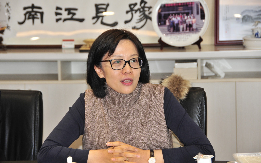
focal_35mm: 123
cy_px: 84
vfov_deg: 10.7
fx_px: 875
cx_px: 130
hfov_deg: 17.0
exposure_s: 1/60
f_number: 6.3
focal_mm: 80
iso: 500
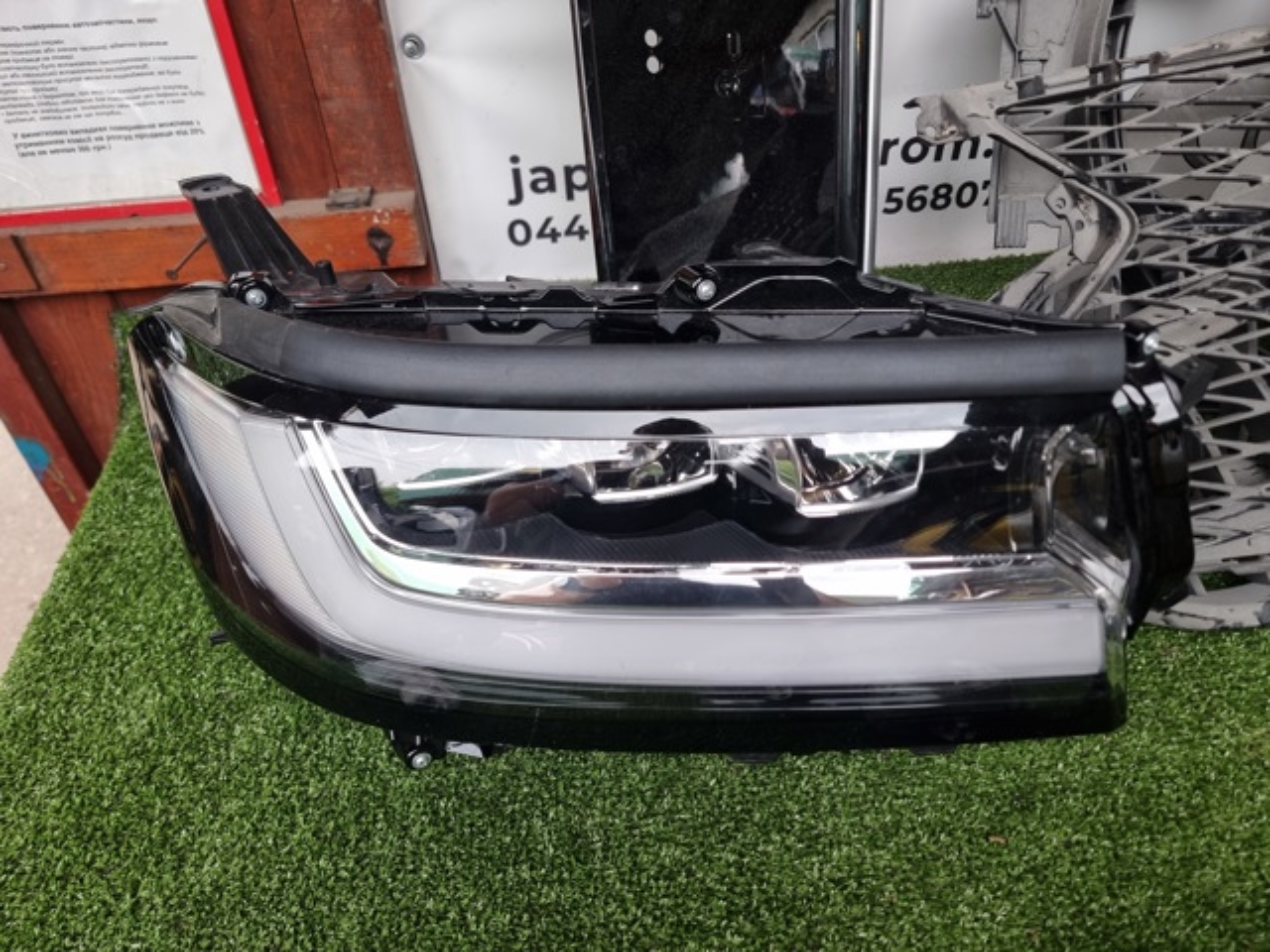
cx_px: 635
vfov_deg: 56.8
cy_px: 476
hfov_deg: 71.6
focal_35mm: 24
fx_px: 881
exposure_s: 1/100
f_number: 1.8
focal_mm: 6.7
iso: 100
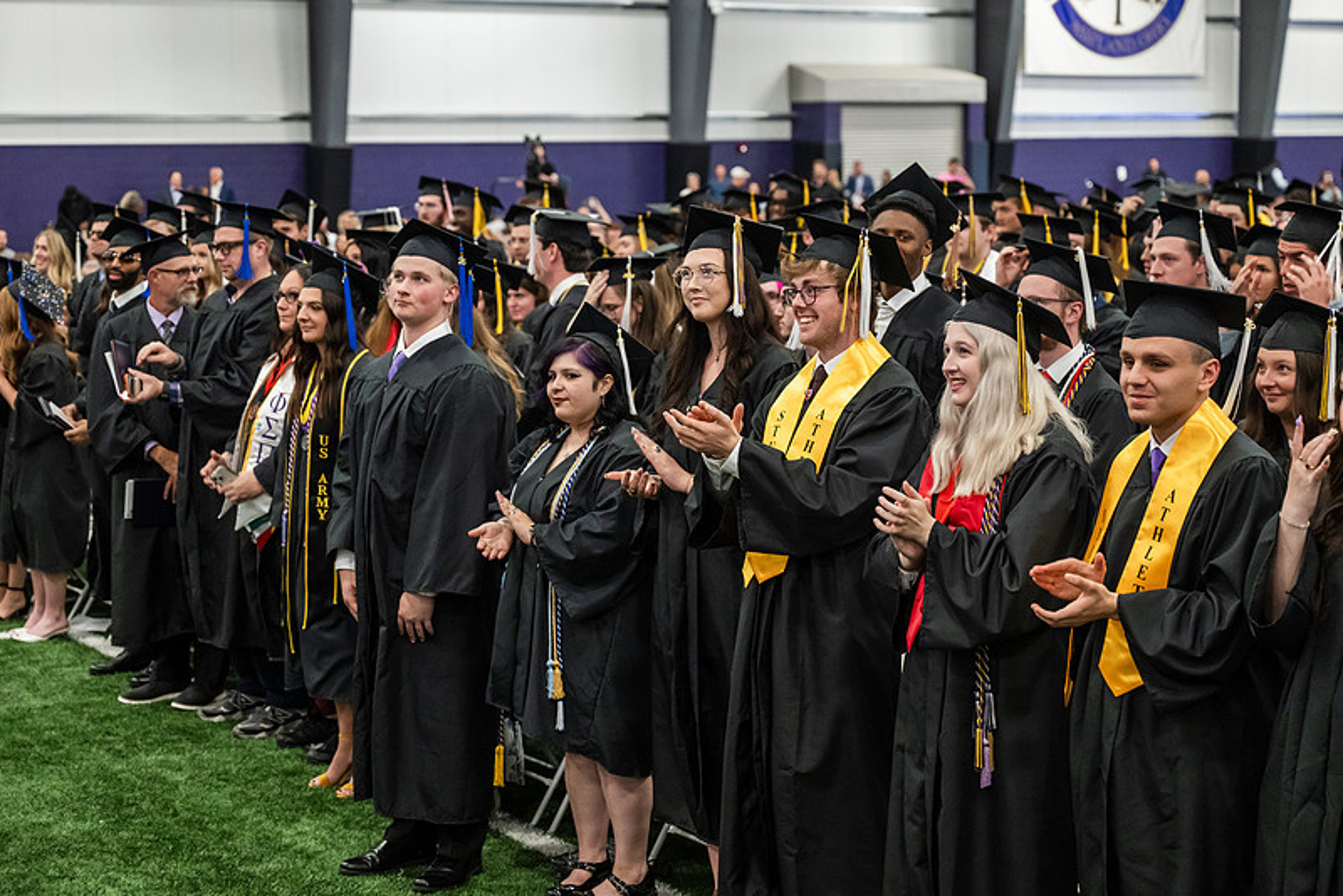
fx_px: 2538
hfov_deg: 29.6
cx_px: 672
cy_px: 448
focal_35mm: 68
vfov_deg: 20.0
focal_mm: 68
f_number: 3.5
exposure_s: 1/200
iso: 4000
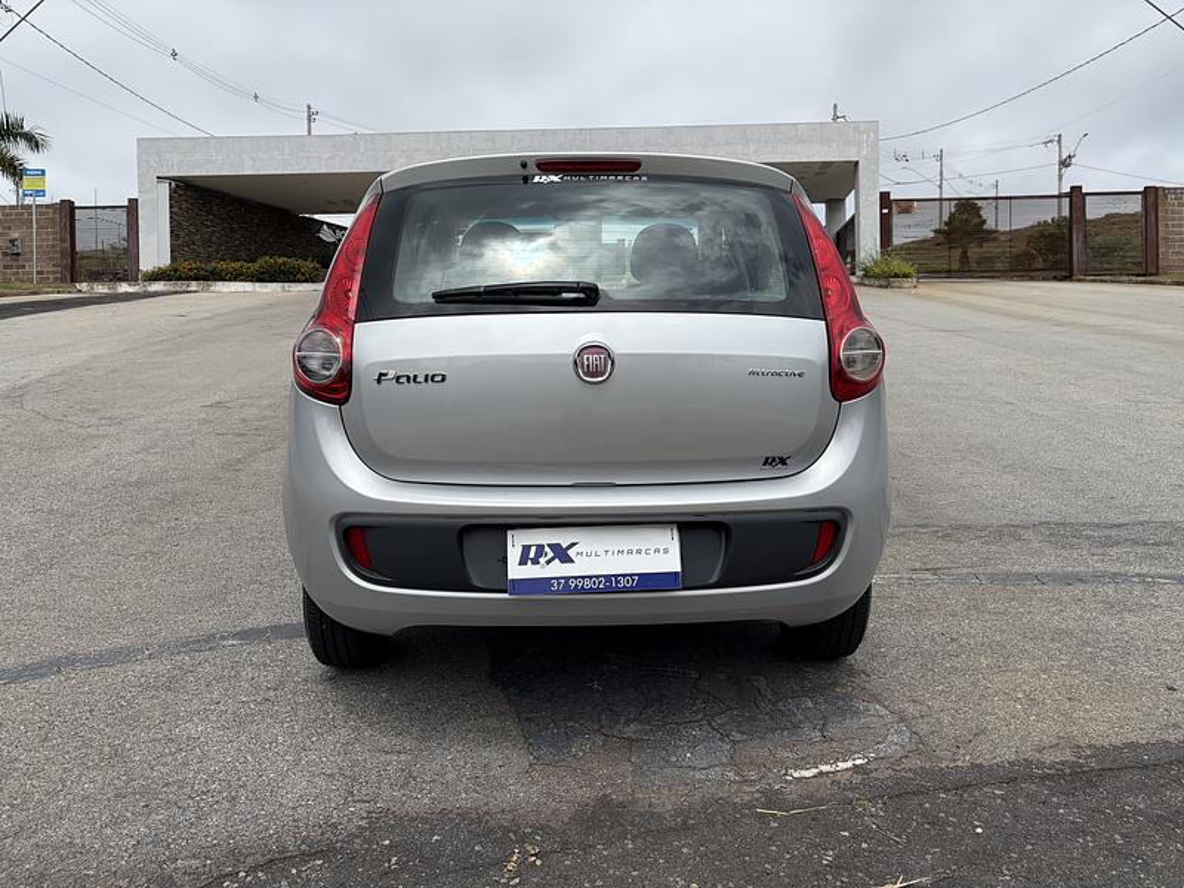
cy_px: 444
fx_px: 889
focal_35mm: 26
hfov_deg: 67.3
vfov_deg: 53.1
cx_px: 592
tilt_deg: +0.5
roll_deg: +0.8
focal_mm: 5.96
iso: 64
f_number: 1.6
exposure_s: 1/6993
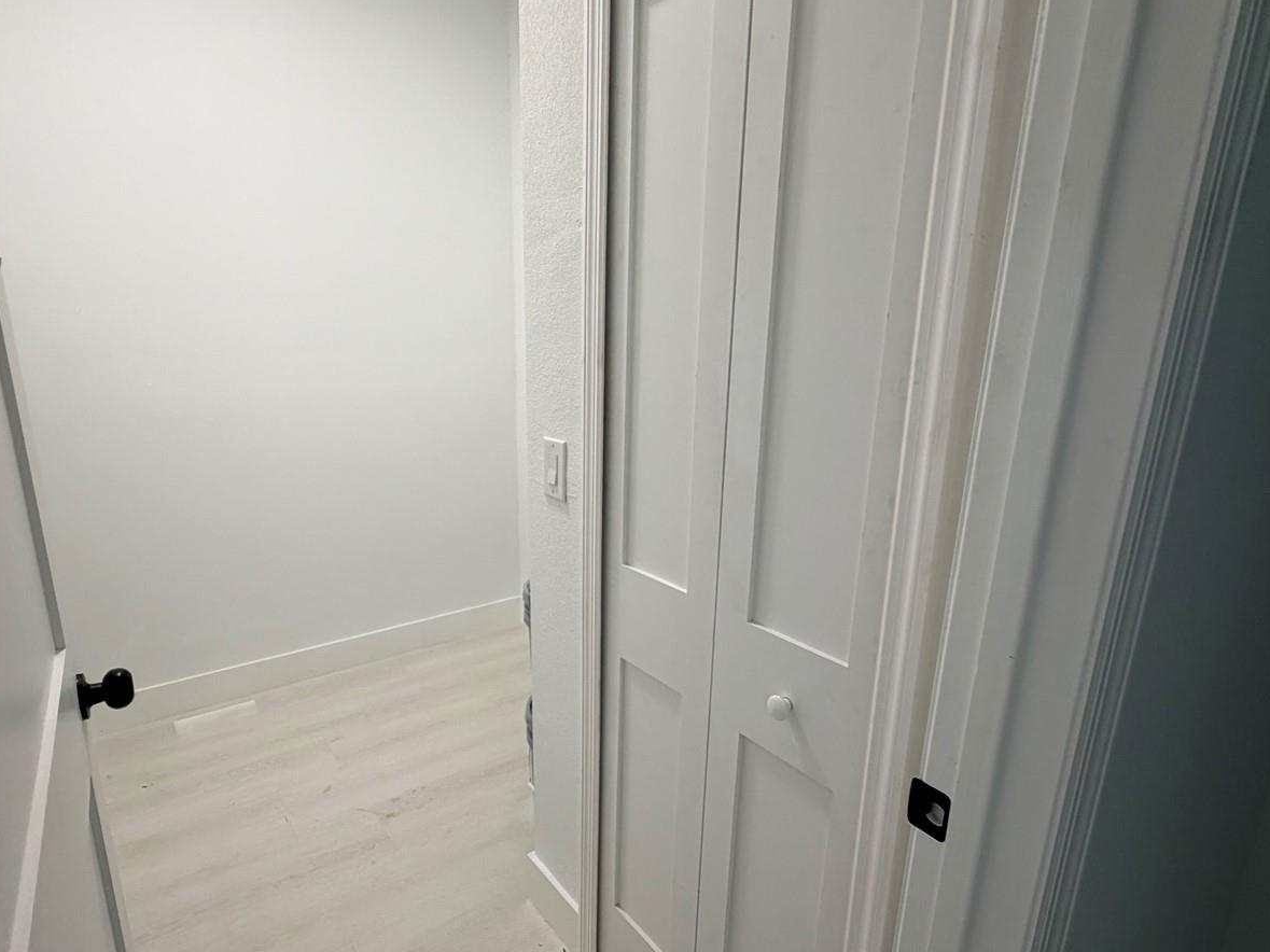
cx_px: 557
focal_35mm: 19
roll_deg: +1.4
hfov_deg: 84.3
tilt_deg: -14.2
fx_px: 697
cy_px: 504
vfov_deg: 68.6
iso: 125
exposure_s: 1/120
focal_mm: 2.22
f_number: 2.2
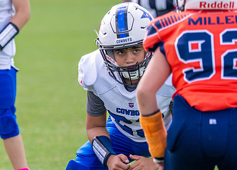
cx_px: -90
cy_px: 116
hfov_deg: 3.8
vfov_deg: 2.7
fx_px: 3535
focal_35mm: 525
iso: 400
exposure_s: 1/2500
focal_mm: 167
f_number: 2.8
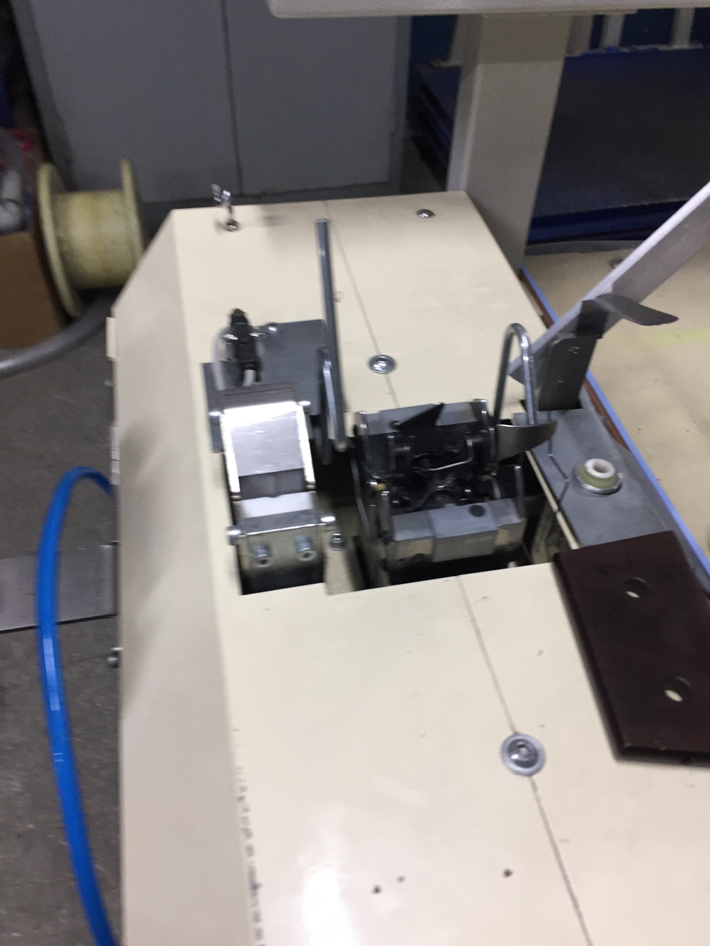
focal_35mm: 29
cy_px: 473
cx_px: 355
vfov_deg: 61.7
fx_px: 793
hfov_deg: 48.2
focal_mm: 4.15
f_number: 2.2
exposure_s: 1/33
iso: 64
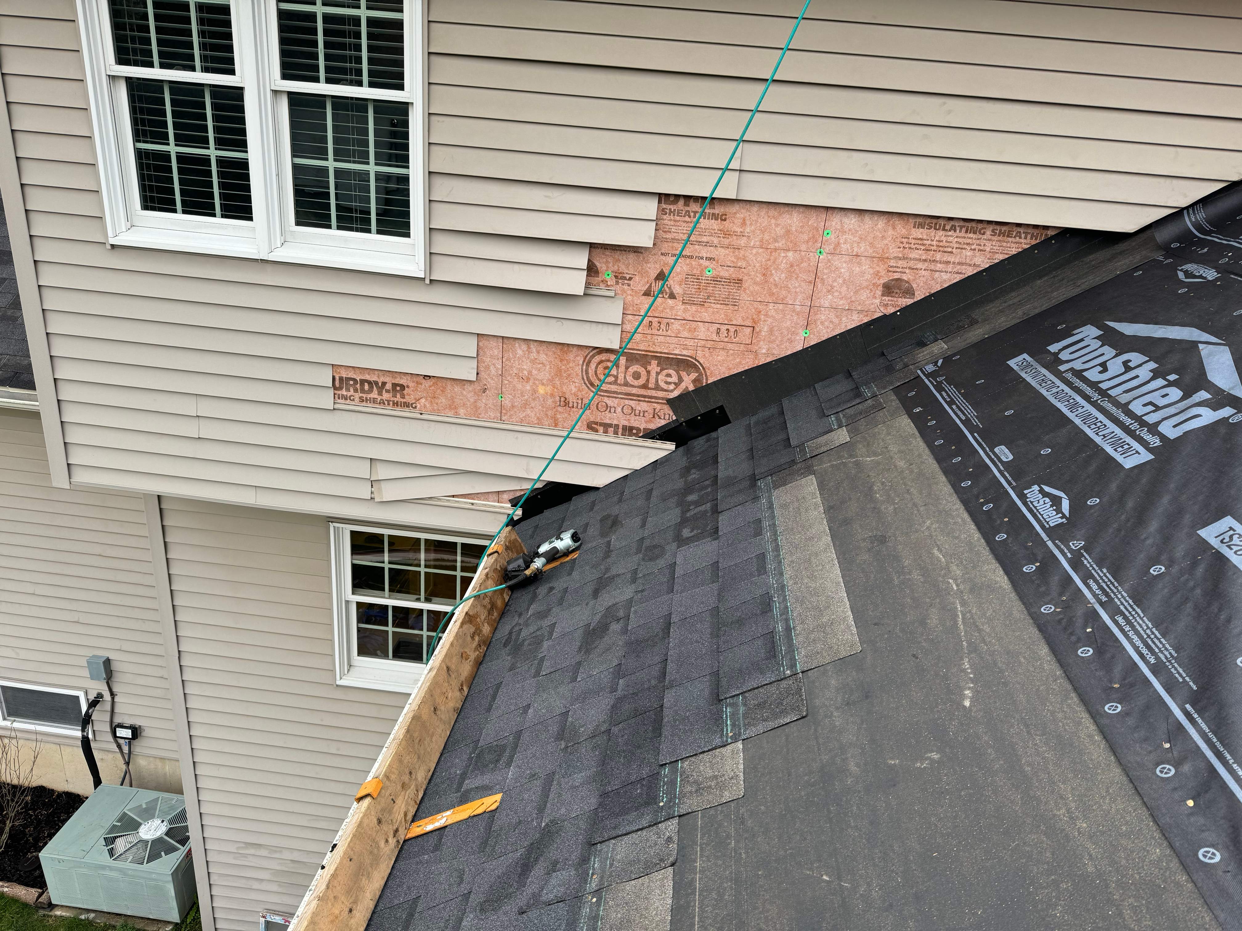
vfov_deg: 56.8
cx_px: 621
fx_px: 861
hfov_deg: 71.6
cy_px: 466
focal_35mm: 24
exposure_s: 1/577
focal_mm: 6.86
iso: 80
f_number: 1.78
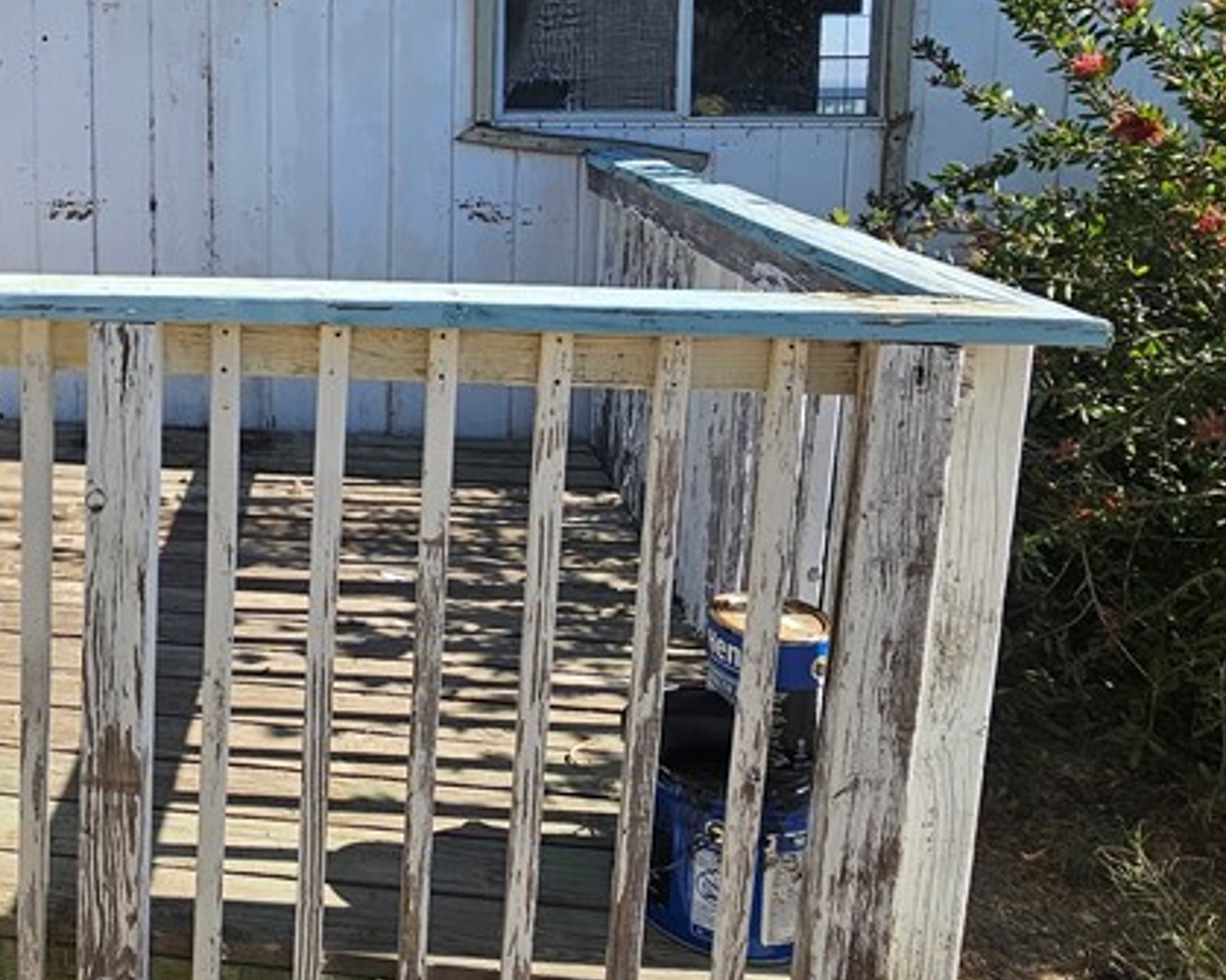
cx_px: 178
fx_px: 1125
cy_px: 205
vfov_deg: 44.9
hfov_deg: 52.0
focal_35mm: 31
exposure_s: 1/1414
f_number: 2.2
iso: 50
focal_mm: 2.2
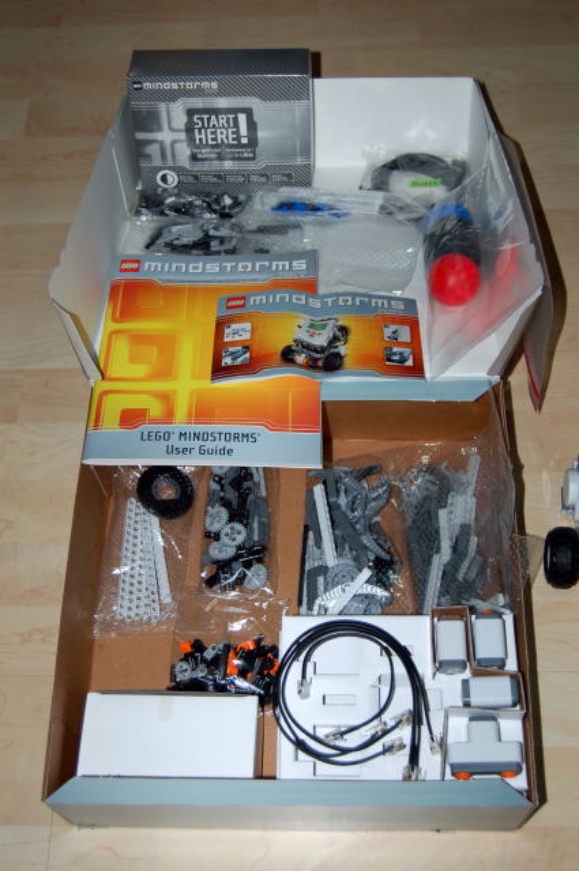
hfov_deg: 29.8
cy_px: 436
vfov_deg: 43.7
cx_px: 290
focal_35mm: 45
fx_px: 1088
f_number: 4.2
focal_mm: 30
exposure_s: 1/60
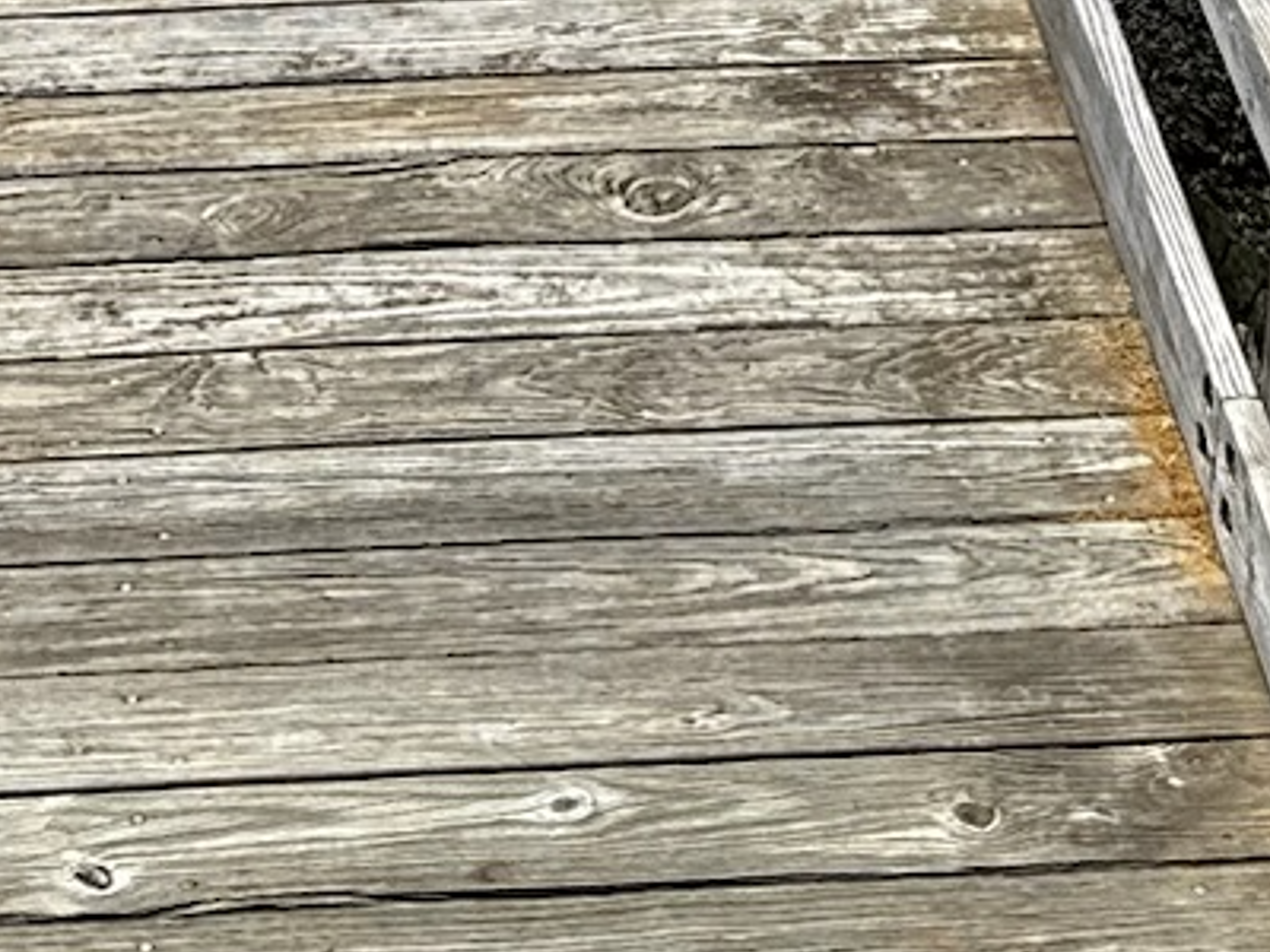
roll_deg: -0.7
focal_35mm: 123
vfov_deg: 10.6
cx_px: 419
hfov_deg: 16.0
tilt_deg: -20.7
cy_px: -1222
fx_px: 4513
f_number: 1.78
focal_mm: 6.76
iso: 80
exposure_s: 1/7092
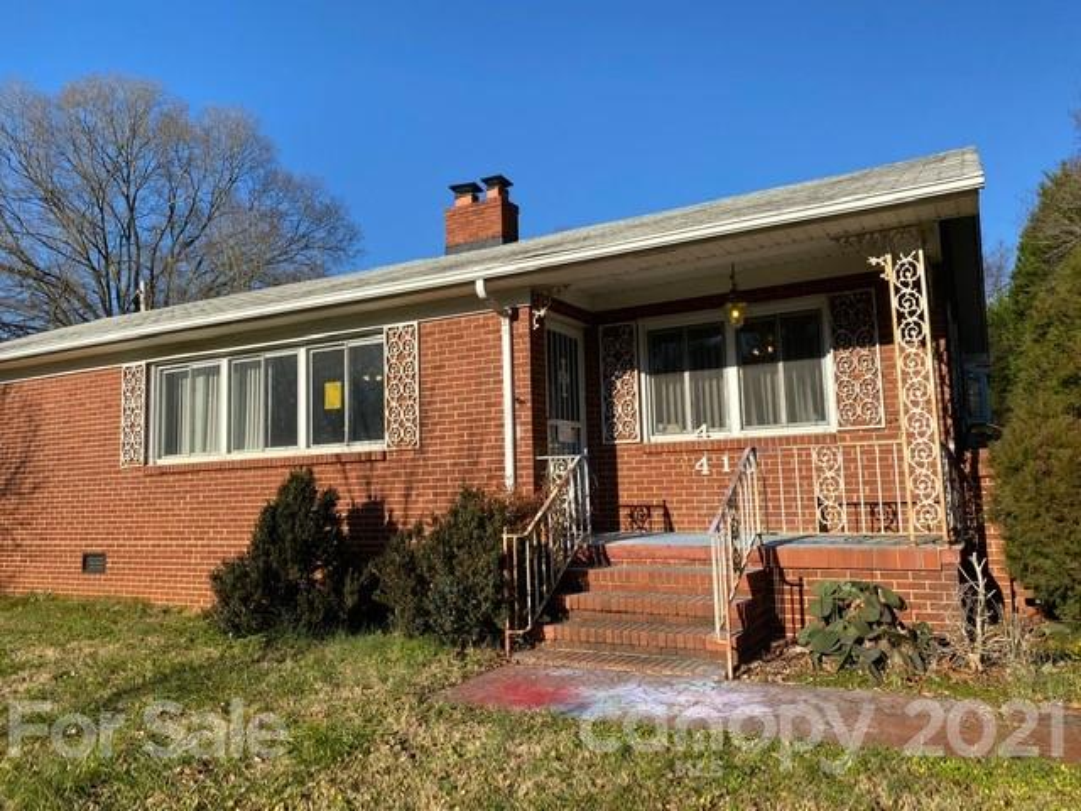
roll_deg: +1.3
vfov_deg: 53.1
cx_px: 540
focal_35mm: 26
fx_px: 812
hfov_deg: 67.3
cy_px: 406
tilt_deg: +6.8
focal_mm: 4.25
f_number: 1.8
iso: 32
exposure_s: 1/2513
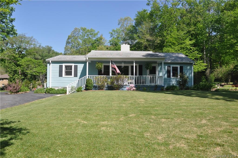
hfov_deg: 67.5
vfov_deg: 47.8
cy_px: 79
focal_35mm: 27
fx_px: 178
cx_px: 119
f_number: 9
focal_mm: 18
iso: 200
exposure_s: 1/320
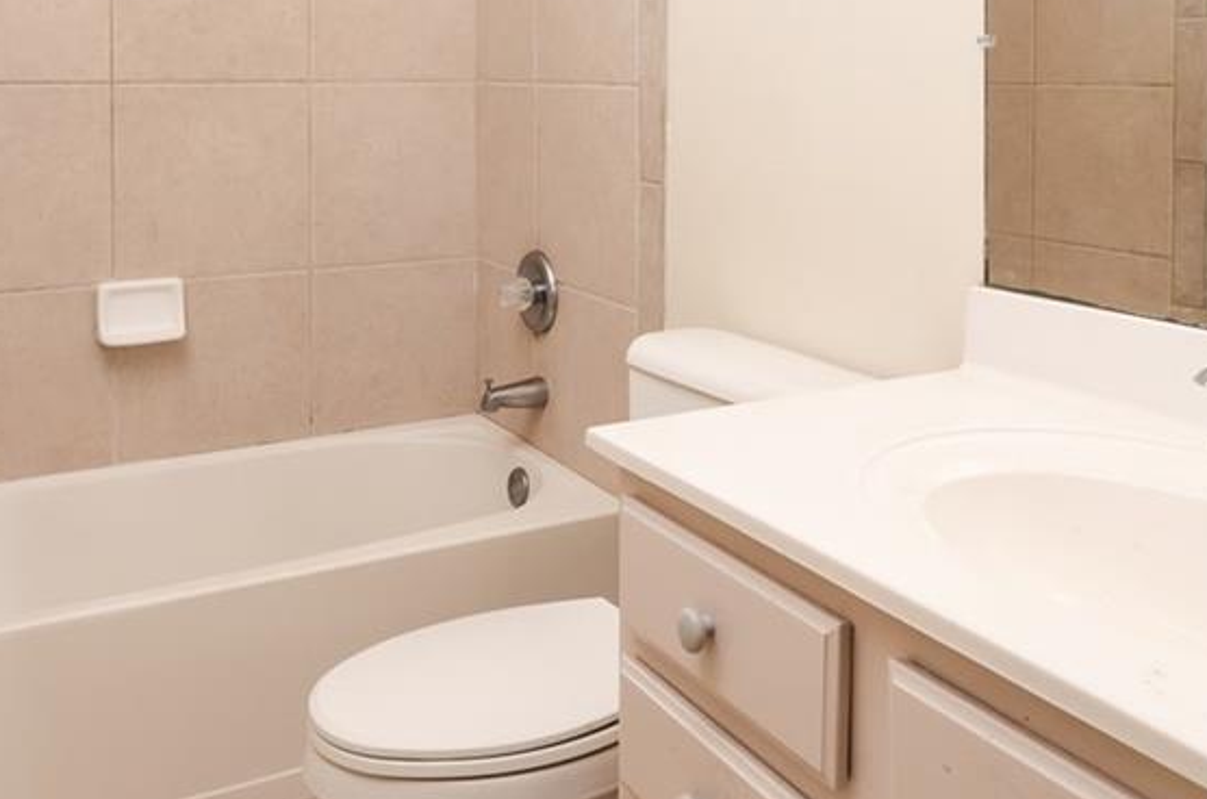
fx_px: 1202
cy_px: 75
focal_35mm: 36
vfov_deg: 34.6
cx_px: 543
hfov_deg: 53.2
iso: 200
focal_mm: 13
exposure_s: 1/8
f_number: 9
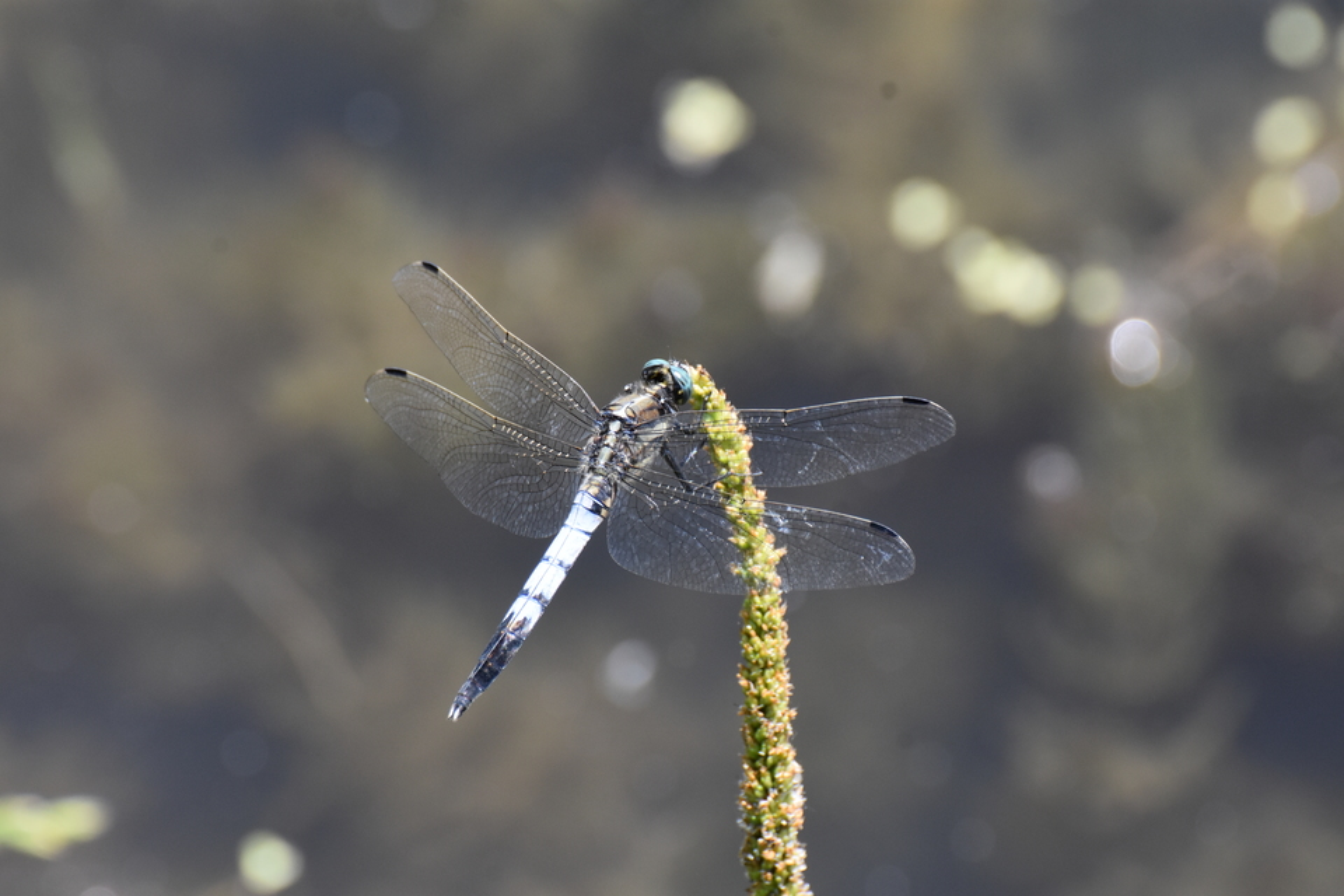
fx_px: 16799
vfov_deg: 3.1
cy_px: 448
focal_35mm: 450
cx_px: 672
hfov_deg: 4.6
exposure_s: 1/800
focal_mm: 300
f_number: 7.1
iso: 800
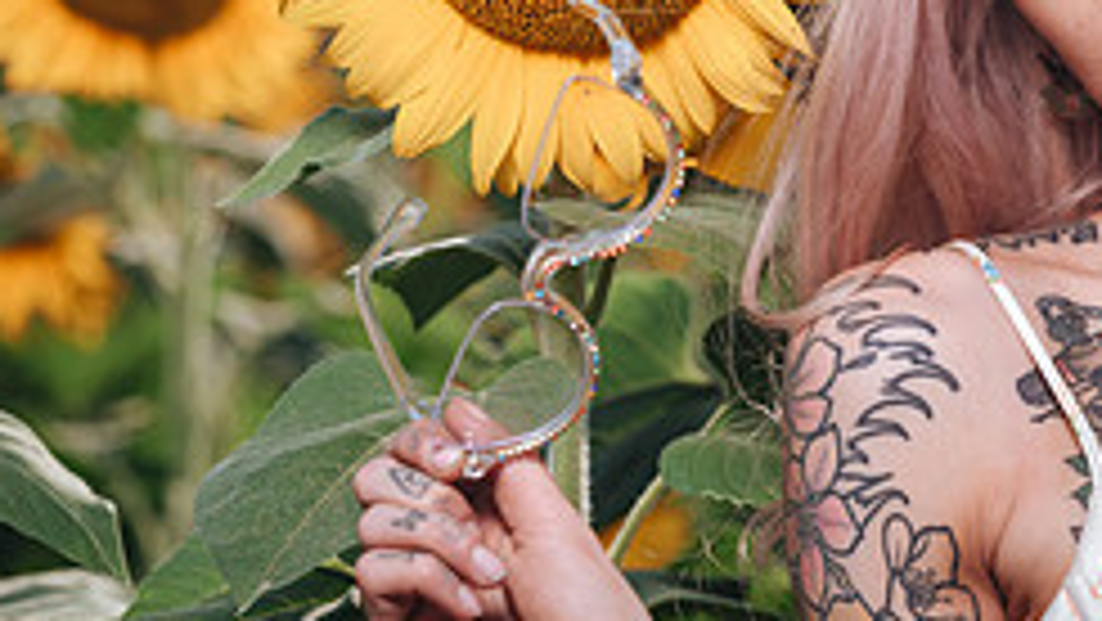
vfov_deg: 5.4
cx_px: 958
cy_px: 217
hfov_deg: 9.6
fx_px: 6548
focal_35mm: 224
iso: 50
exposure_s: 1/125
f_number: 4.5
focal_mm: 110
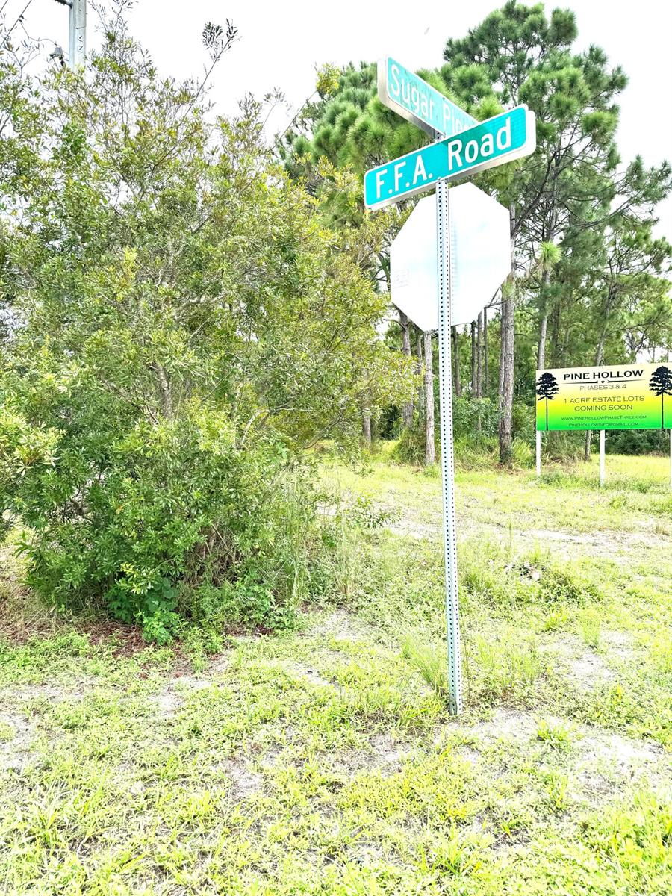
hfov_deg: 56.8
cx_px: 336
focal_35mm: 24
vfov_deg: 71.6
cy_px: 448
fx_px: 621
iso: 80
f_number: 1.78
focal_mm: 6.76
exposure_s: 1/802
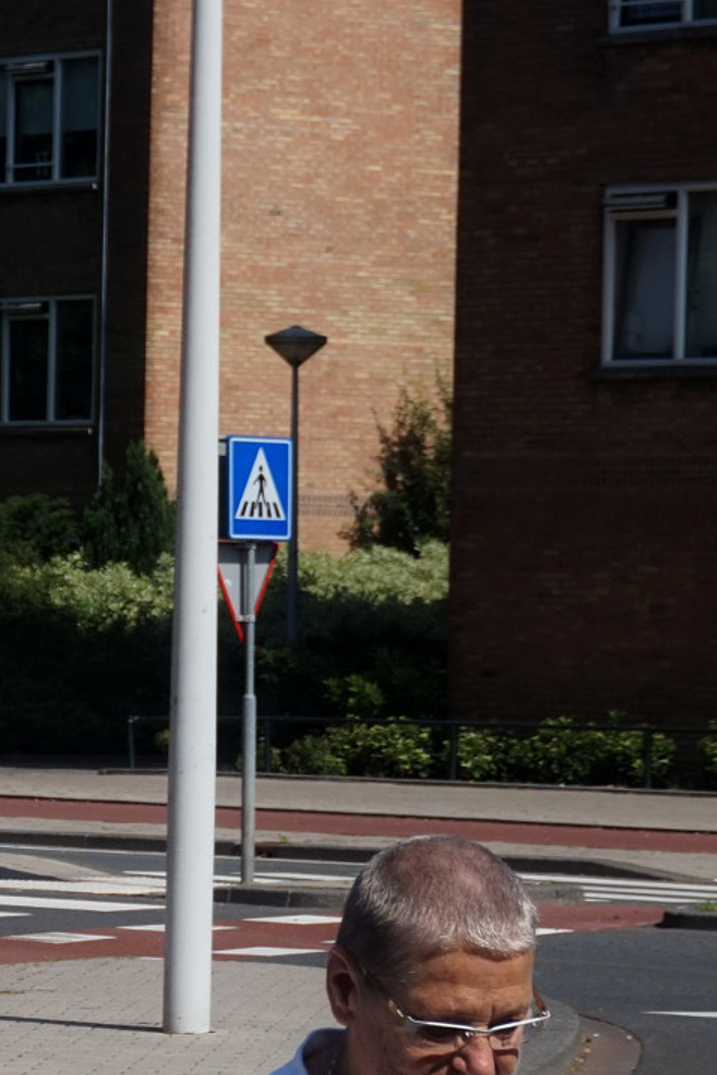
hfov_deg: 6.3
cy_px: 749
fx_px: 6393
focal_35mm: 214
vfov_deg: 9.6
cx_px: -668
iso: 100
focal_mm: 50
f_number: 8
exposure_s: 1/400
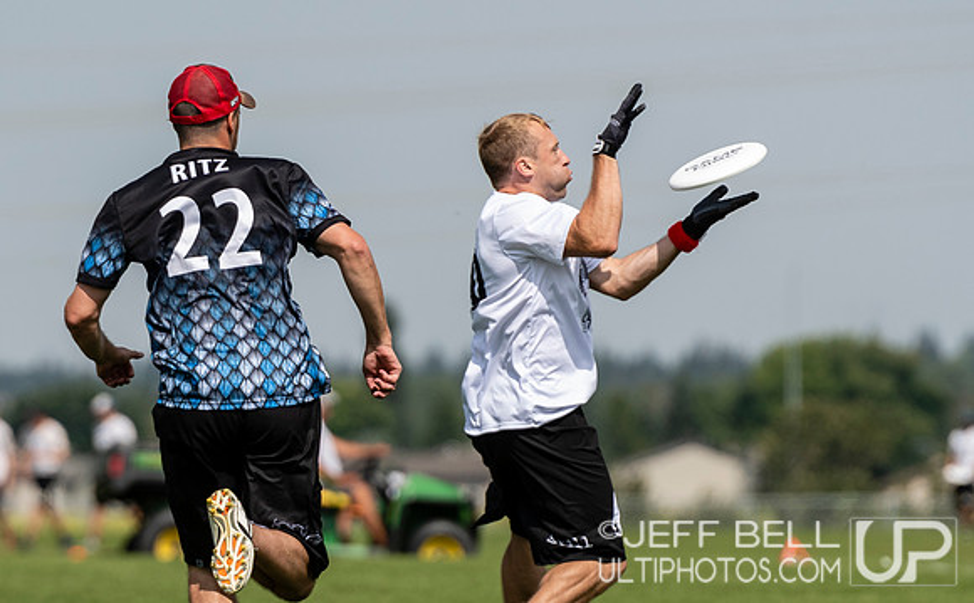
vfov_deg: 2.2
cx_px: 494
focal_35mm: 582
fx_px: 15411
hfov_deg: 3.6
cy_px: 355
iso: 200
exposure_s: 1/2500
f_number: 4
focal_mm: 200
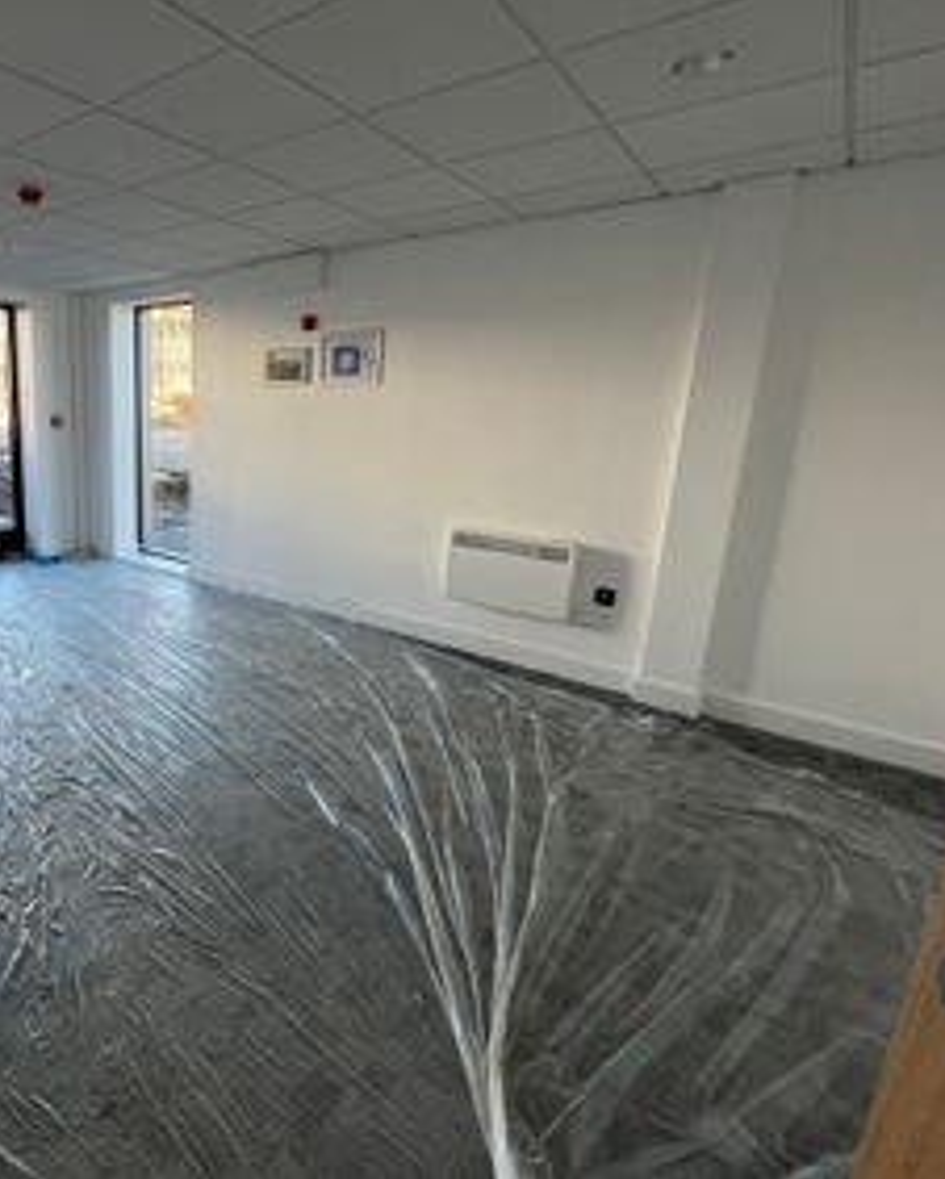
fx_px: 629
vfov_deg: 86.2
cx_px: 217
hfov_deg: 68.3
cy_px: 556
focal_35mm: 18
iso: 80
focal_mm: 1.57
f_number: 1.8
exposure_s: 1/99
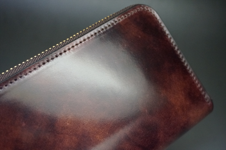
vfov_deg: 26.4
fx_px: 320
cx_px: 113
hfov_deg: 38.9
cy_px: 75
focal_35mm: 51
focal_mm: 34
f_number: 5
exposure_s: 1/160
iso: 3200
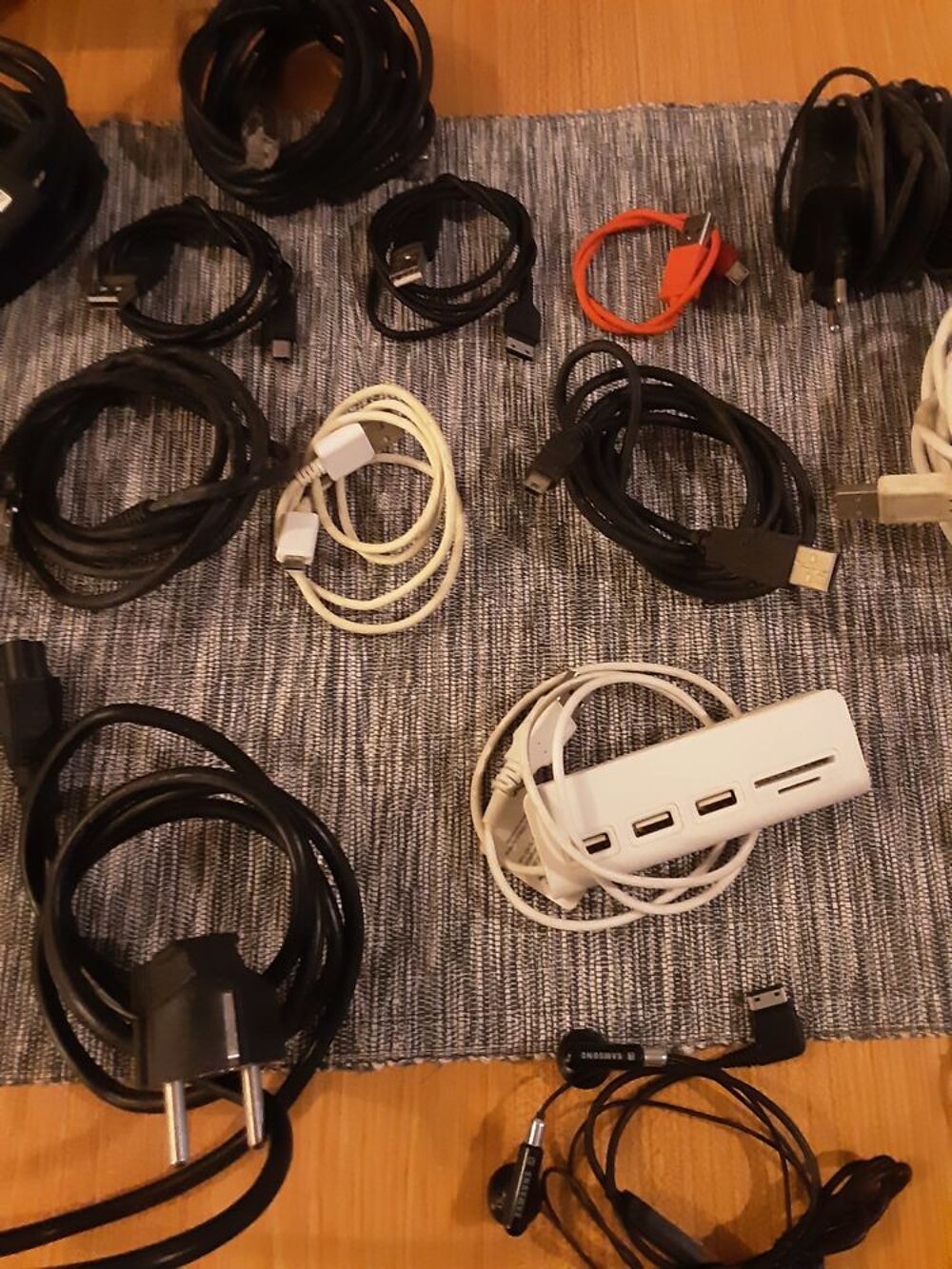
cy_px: 634
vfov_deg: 65.3
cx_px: 476
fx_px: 990
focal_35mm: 27
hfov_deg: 51.4
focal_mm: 2.91
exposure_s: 1/20
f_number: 1.9
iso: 640
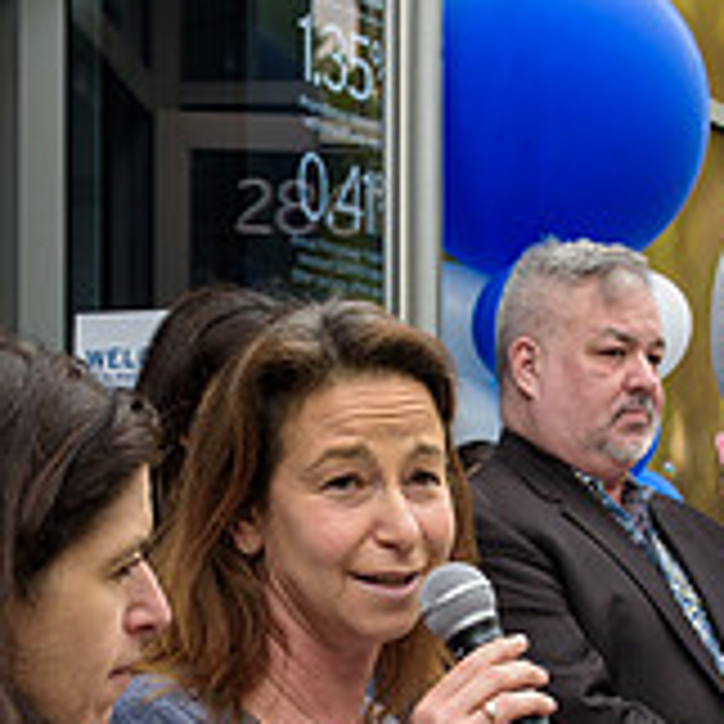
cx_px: 369
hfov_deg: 18.3
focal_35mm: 95
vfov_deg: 18.2
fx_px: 2248
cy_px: 542
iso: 200
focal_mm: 31
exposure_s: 1/250
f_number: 5
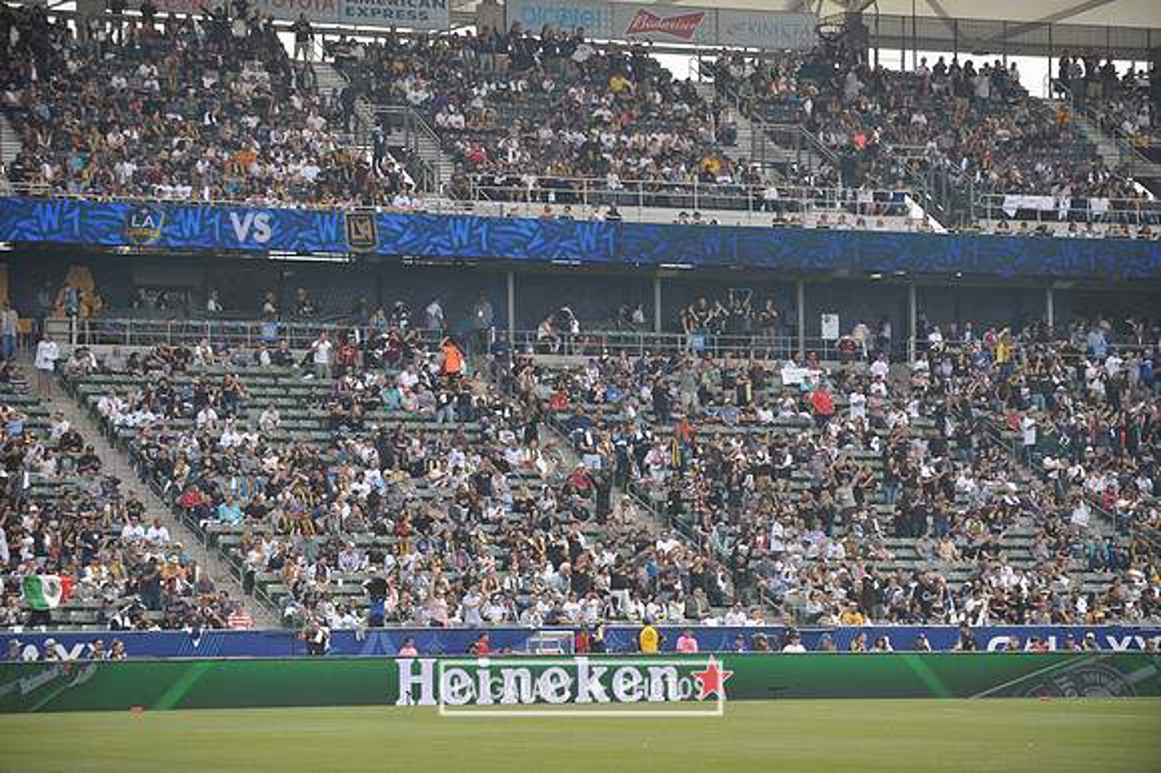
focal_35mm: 130
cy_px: 386
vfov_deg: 10.5
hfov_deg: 15.8
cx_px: 580
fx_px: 4190
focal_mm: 130
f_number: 3.5
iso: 320
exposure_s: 1/2500
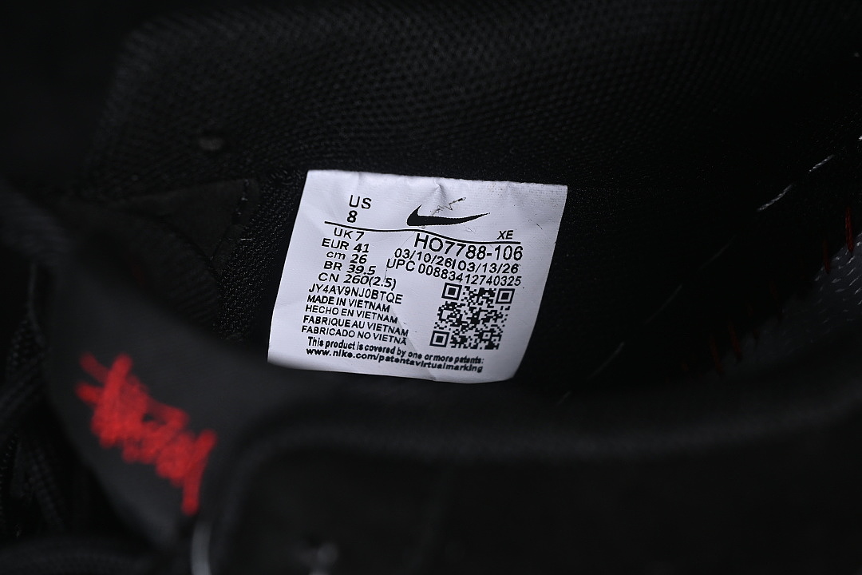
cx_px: 431
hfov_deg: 27.0
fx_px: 1796
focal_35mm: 75
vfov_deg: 18.2
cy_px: 288
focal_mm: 50
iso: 160
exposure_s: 1/50
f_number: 6.3
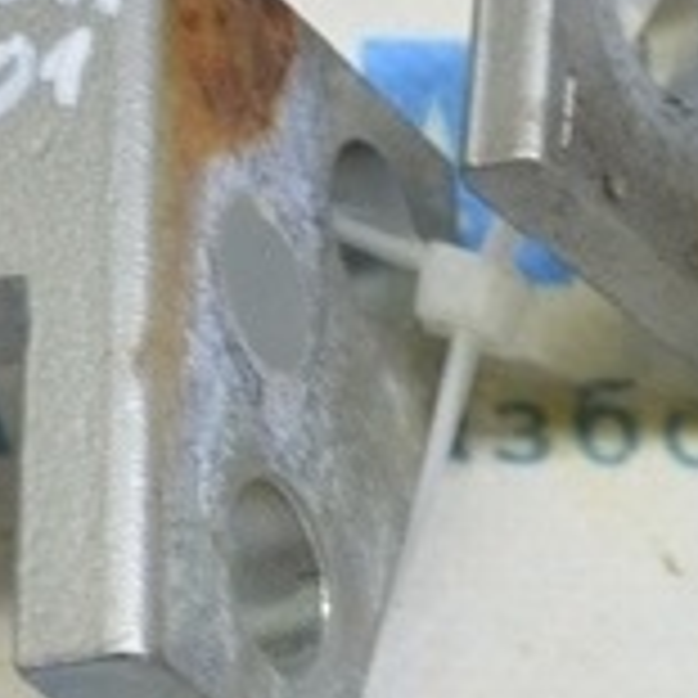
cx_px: 585
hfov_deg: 6.5
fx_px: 6137
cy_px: 435
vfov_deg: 6.5
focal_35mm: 269
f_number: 5.6
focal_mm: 32
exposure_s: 1/20
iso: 400
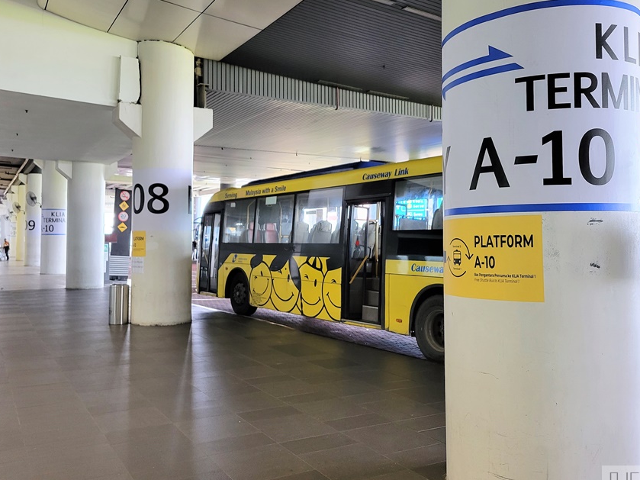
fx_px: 573
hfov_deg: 58.3
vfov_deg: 45.3
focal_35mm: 31
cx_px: 297
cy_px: 211
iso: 250
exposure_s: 1/120
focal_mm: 5.4
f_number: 1.8
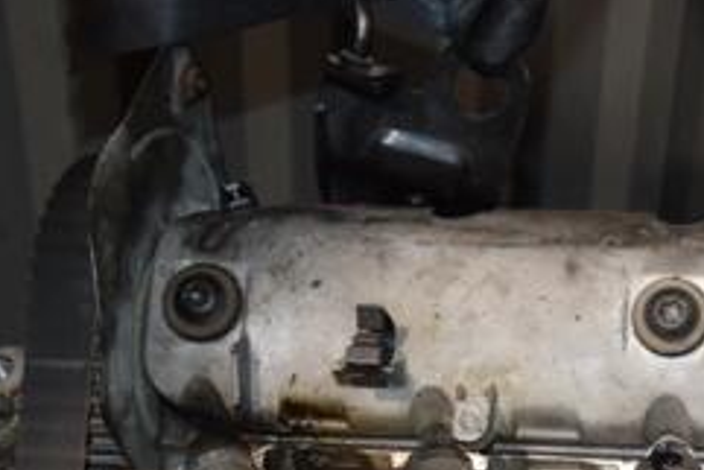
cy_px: 514
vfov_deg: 13.8
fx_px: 1898
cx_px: 587
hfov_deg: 20.7
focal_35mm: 97
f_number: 5
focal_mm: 26
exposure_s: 1/60
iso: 800
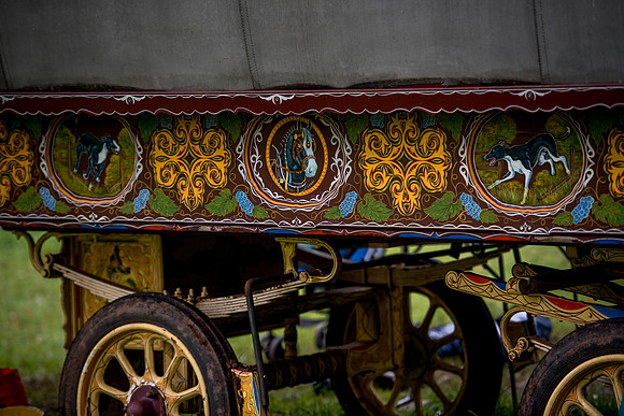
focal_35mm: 150
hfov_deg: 13.7
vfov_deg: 9.2
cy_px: 208
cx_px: 312
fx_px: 2600
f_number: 3.2
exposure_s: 1/250
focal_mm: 150
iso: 160
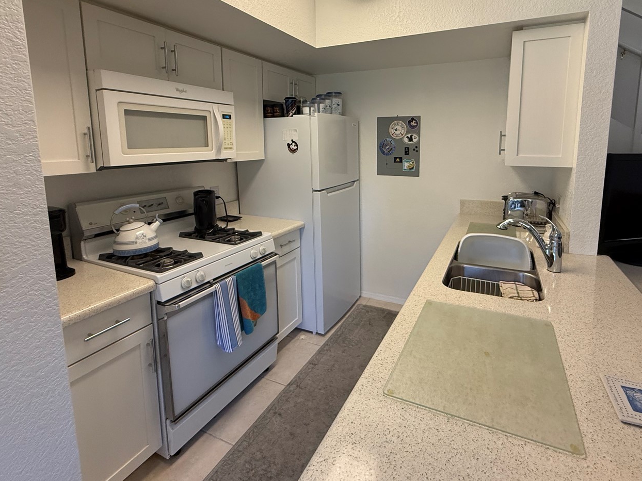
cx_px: 361
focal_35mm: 18
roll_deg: +0.0
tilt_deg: -6.6
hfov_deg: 87.3
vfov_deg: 70.6
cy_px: 185
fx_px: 334
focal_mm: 2.22
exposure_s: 1/120
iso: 320
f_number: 2.2
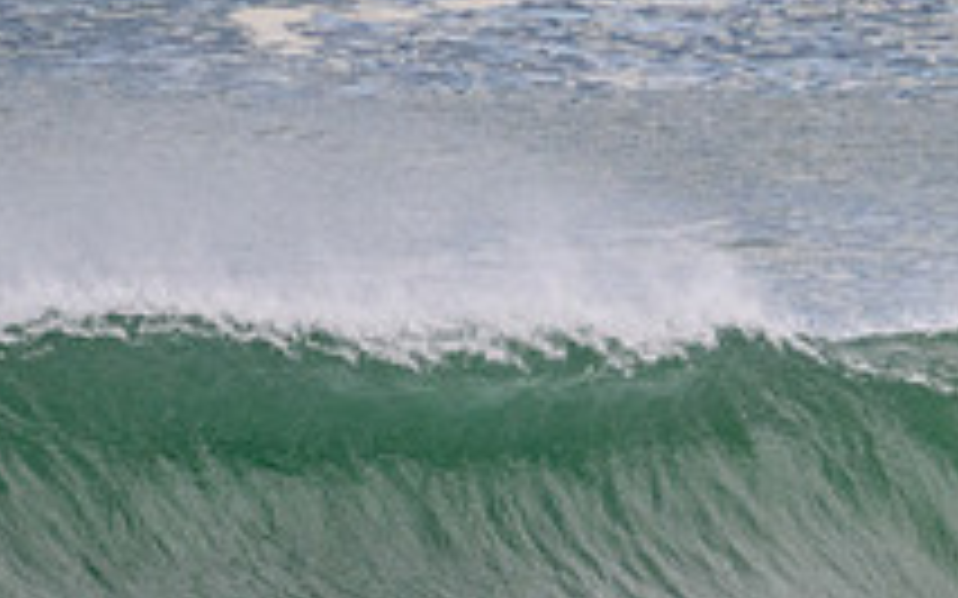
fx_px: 79584
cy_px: 817
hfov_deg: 0.7
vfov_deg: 0.4
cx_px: 686
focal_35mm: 3049
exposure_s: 1/2000
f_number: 11
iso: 1250
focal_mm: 800
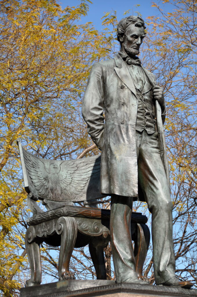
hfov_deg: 9.6
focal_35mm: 142
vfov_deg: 14.4
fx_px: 1173
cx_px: 98
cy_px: 148
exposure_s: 1/800
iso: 200
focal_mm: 95
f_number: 7.1
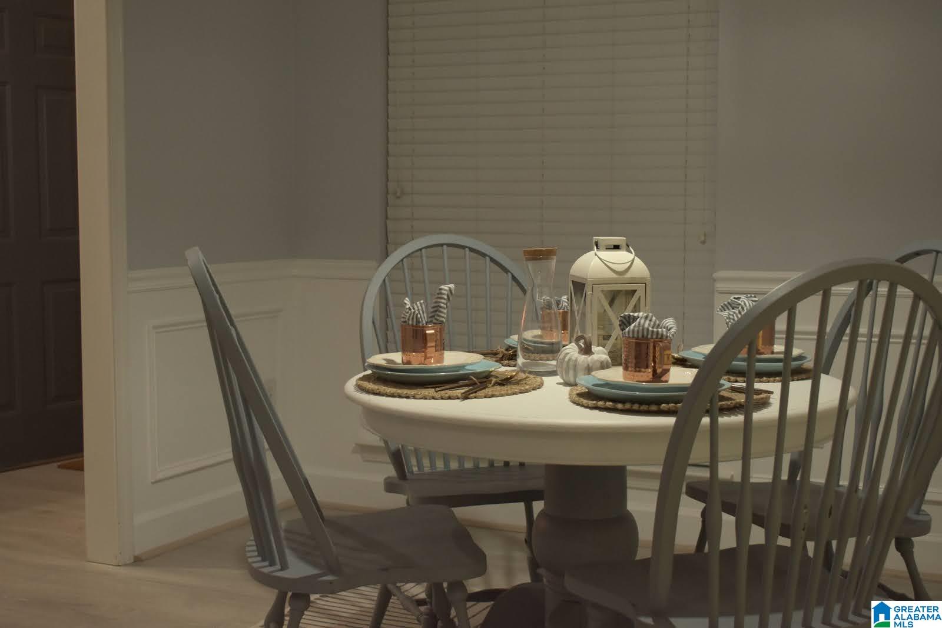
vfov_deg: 26.5
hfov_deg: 38.9
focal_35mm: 51
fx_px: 1335
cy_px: 314
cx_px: 471
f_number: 5.6
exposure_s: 1/60
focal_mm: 34
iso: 2500
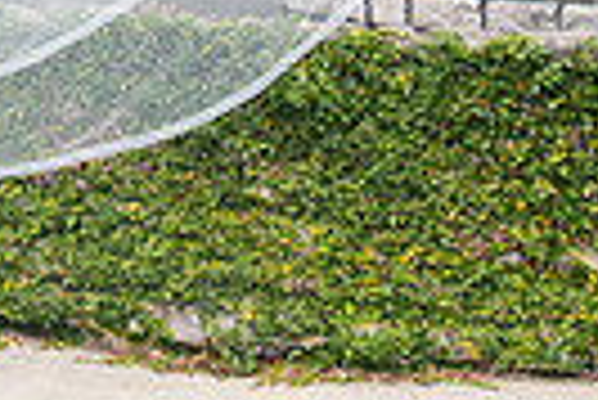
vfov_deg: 9.0
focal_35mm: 149
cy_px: -166
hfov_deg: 12.9
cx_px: -345
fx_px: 2478
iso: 400
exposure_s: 1/320
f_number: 3.5
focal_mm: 34
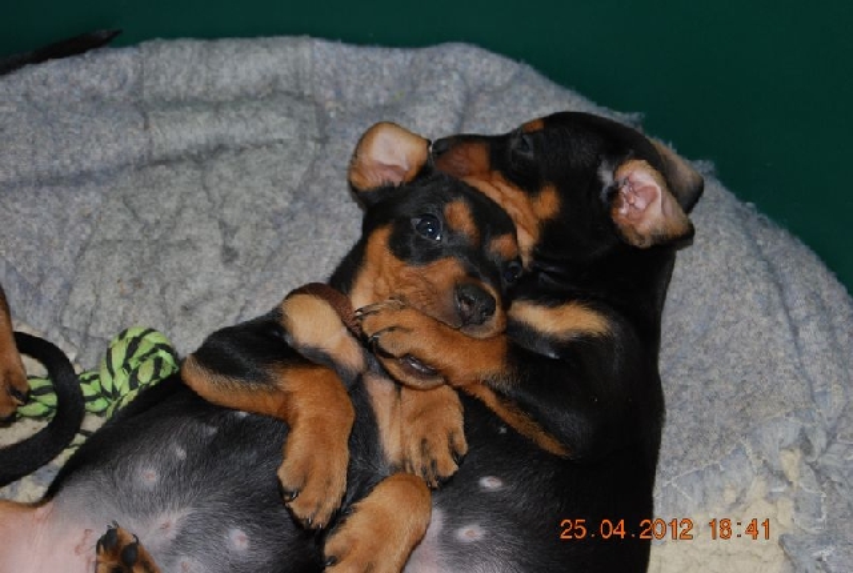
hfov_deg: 25.9
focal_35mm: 78
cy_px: 286
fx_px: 1852
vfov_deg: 17.6
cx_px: 426
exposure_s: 1/60
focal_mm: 52
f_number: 5.6
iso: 200
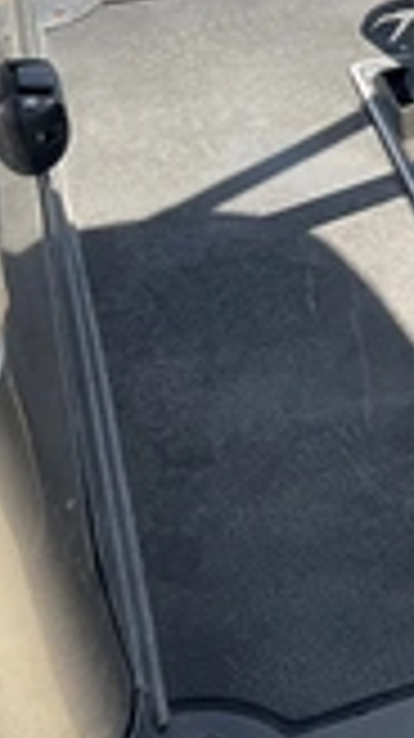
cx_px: 639
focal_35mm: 77
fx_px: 1506
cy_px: 130
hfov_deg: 14.5
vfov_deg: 26.9
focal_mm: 3
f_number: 1.8
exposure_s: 1/529
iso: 25
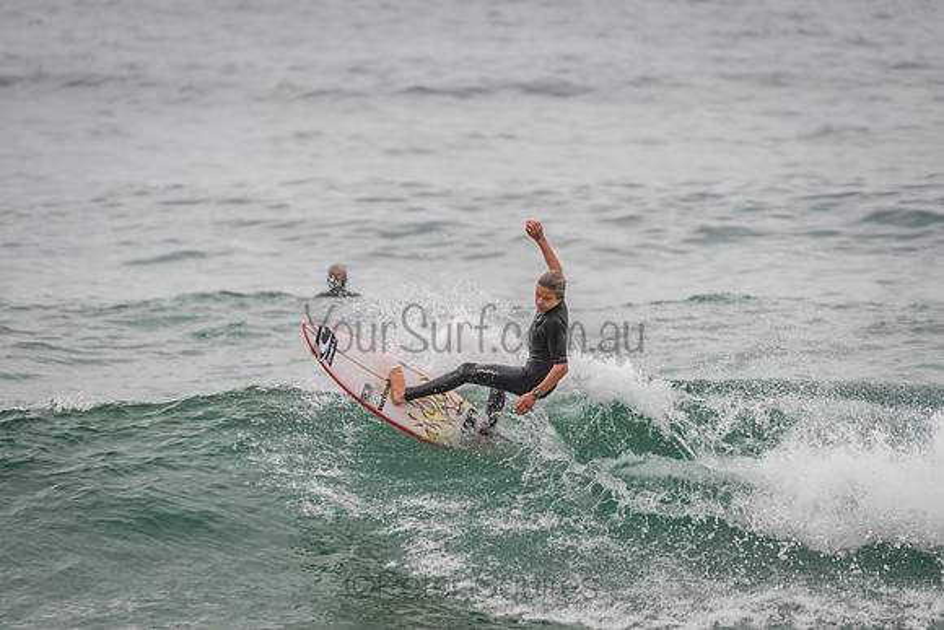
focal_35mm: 500
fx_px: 13114
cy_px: 315
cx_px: 472
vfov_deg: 2.8
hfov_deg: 4.1
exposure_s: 1/320
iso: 320
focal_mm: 500
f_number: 5.6
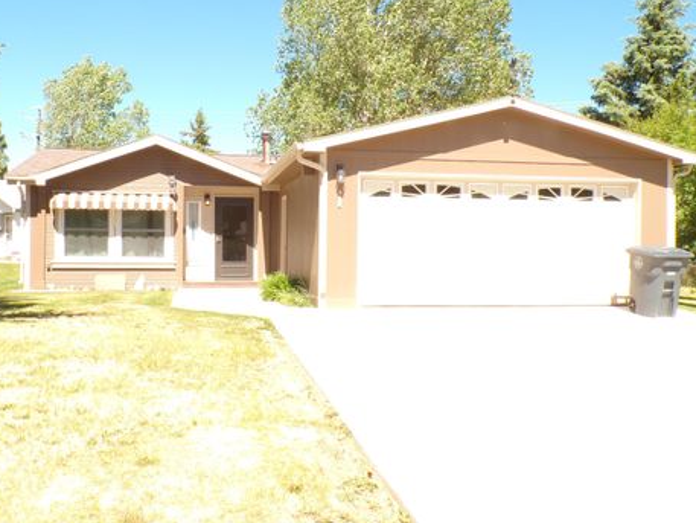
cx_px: 334
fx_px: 704
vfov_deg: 40.7
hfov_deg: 52.6
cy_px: 249
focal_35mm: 35
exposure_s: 1/60
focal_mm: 5.8
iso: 100
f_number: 8.3
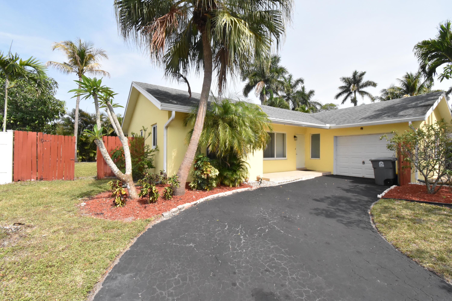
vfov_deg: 77.3
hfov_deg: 100.4
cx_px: 226
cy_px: 150
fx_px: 188
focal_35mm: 15
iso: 2500
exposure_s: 1/640
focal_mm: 10
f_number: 18
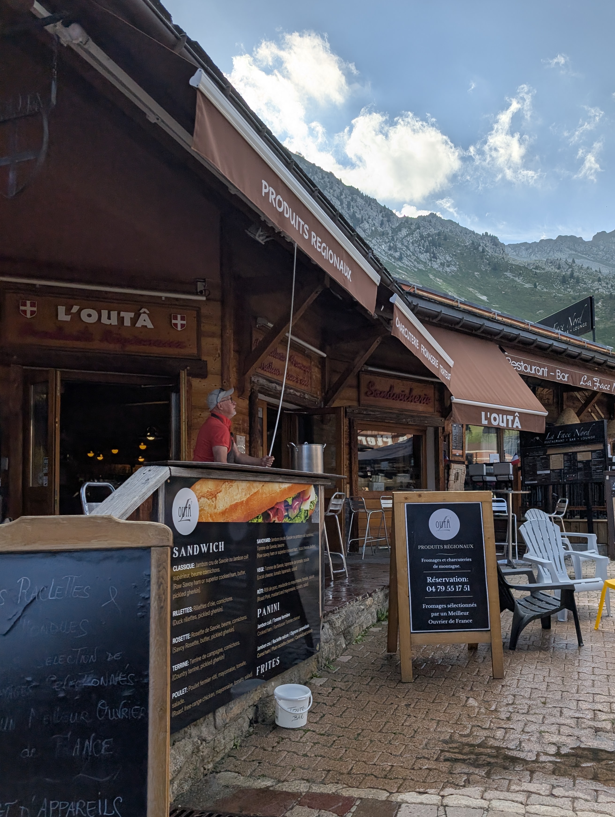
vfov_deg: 63.1
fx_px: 662
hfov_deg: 49.7
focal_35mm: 28
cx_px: 356
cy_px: 464
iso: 14
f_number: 1.68
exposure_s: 1/1443
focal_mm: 6.9
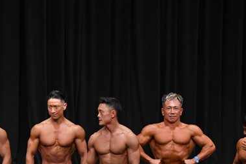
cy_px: 128
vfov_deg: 4.6
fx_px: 2043
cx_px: 70
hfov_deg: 6.9
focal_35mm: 299
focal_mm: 98
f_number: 5.6
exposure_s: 1/400
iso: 4000
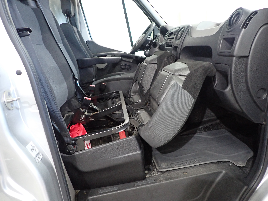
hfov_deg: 69.4
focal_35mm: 25
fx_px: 194
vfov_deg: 54.9
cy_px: 100
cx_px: 134
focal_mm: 4.5
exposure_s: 1/30
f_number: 2
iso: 400
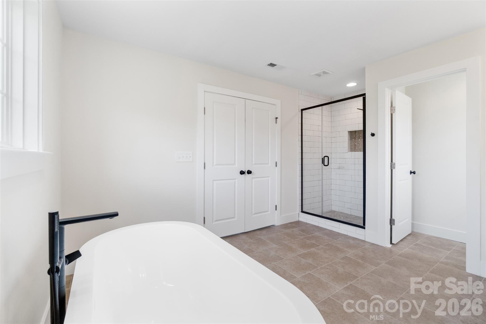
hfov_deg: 100.4
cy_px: 162
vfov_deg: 77.3
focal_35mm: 15
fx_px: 202
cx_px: 243
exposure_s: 1/30
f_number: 7.1
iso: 640
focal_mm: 10
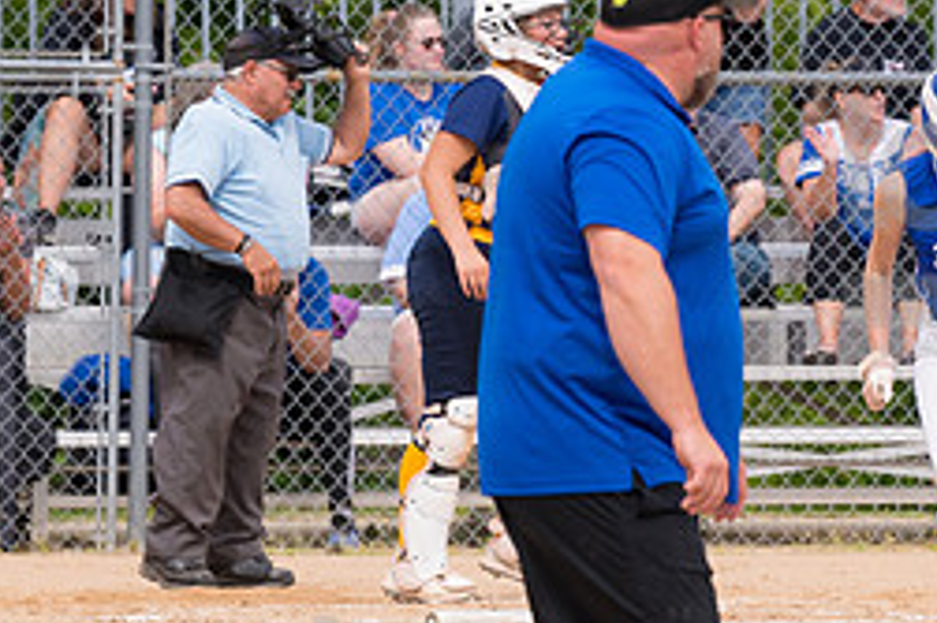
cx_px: 956
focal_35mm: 641
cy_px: 228
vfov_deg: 2.1
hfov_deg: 3.2
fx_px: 16672
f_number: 5.6
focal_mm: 185
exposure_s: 1/1600
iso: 320
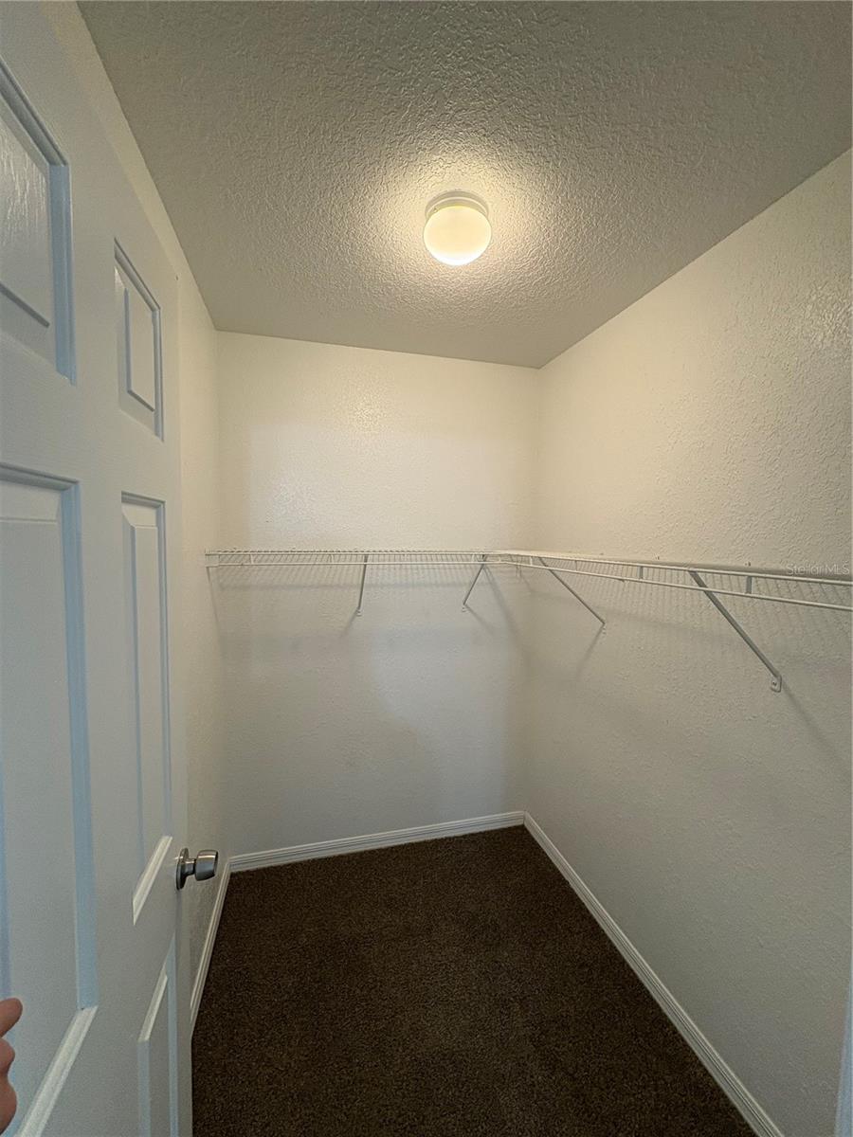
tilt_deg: -3.3
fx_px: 460
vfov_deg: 102.1
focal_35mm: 14
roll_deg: +0.7
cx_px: 426
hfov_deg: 85.7
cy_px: 568
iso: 125
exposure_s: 1/60
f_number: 2.2
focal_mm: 2.22
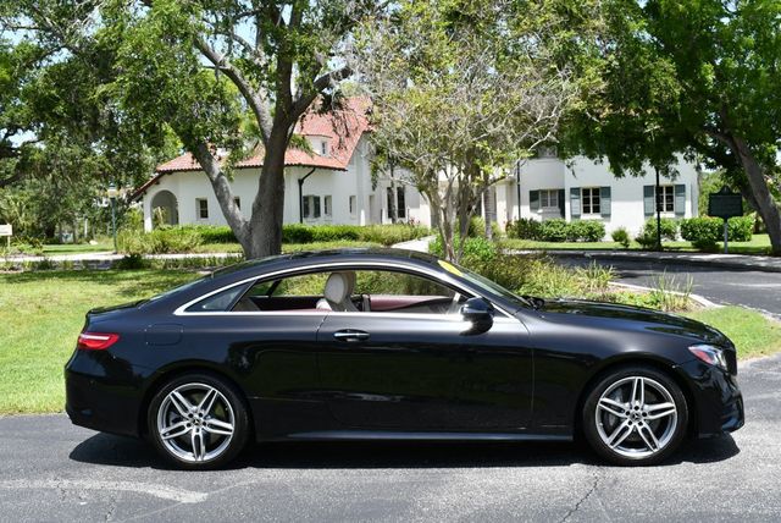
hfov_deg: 42.7
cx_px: 390
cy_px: 262
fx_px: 999
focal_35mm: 46
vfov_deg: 29.3
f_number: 8
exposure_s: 1/250
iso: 180
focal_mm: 23
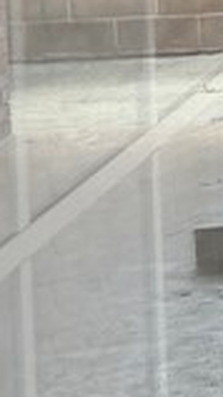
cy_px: -209
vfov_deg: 12.1
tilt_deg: -3.9
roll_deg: +0.9
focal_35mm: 169
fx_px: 1775
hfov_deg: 5.7
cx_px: 1040
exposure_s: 1/389
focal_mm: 6.76
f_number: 1.78
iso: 80
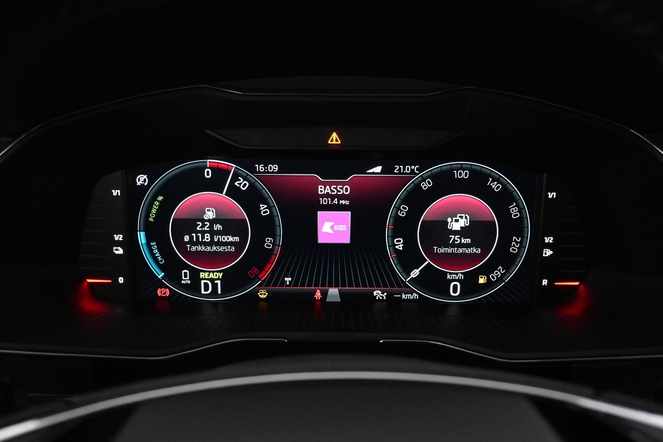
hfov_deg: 58.3
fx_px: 594
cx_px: 332
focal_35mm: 32
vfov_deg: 40.8
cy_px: 221
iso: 6400
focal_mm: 21.5
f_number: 4.5
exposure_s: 1/80
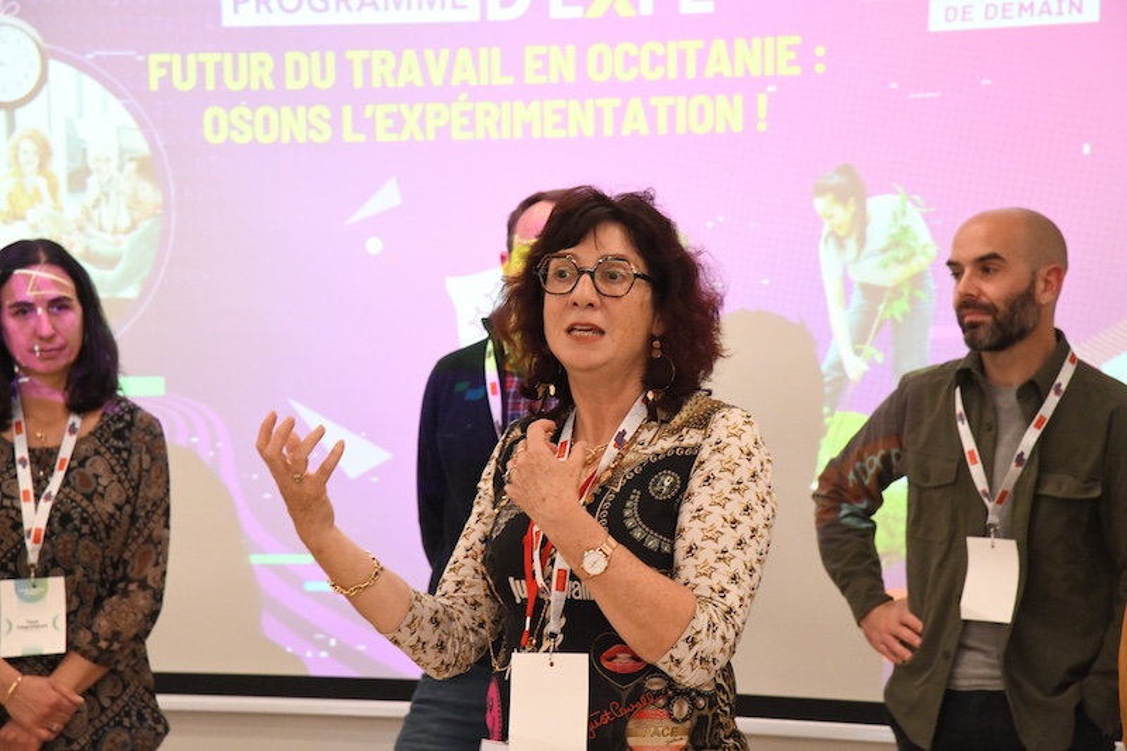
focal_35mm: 120
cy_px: 376
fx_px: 3756
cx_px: 564
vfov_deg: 11.4
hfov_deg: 17.1
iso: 12800
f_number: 9
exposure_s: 1/125
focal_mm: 120
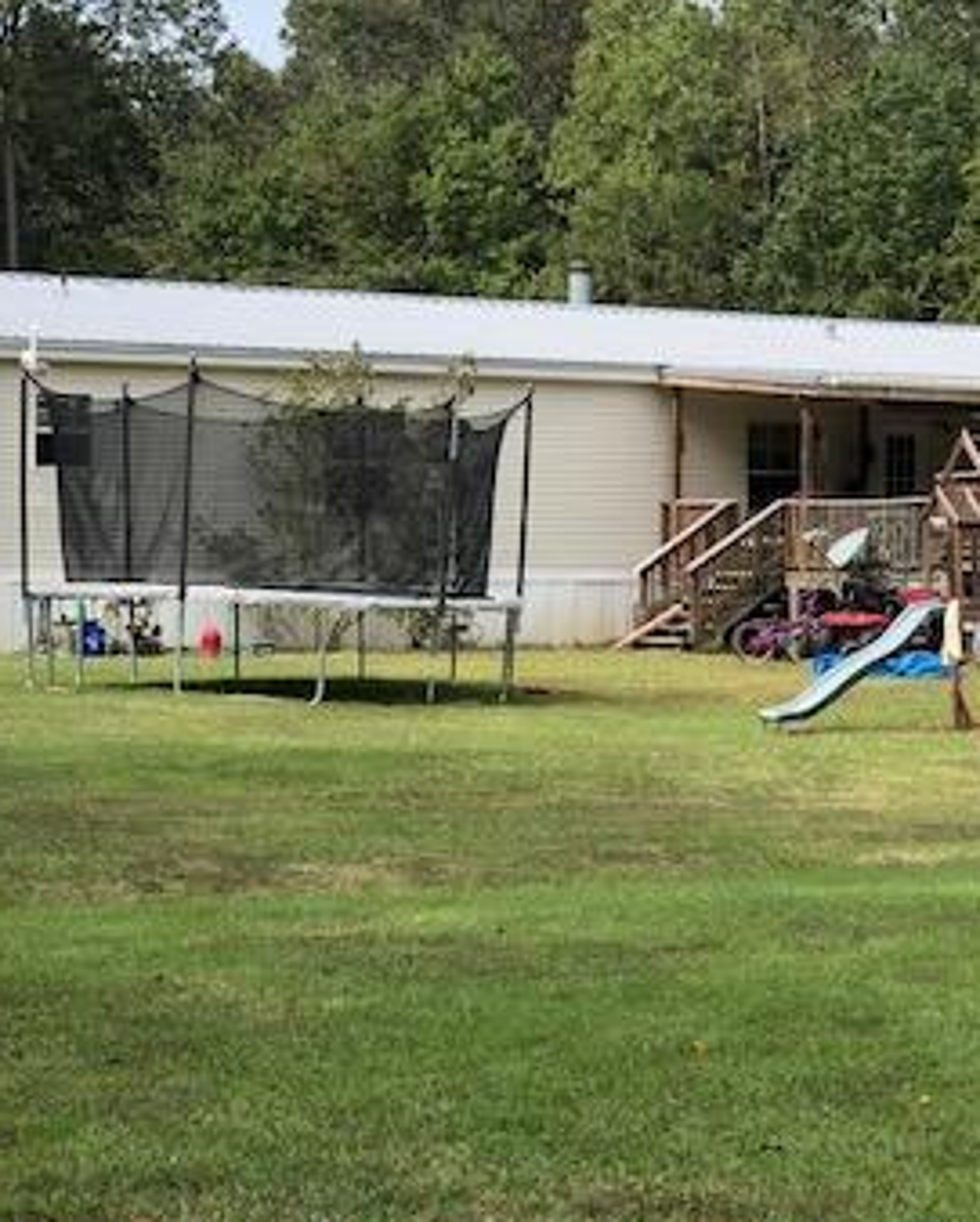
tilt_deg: -0.6
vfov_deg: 19.9
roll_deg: +0.5
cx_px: 825
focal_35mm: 96
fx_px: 3476
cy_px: 578
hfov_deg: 15.9
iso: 16
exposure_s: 1/517
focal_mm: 6
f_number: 2.4
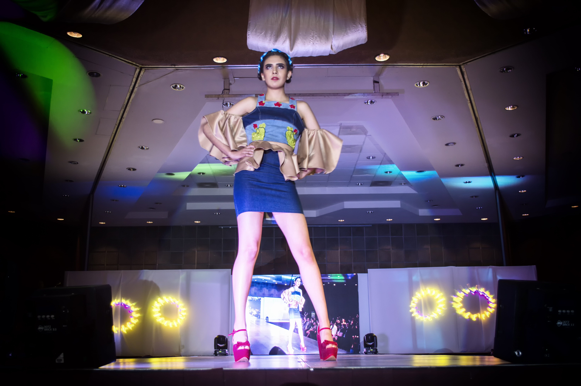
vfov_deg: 36.8
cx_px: 290
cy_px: 193
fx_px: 580
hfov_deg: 53.2
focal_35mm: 36
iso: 220
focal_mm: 24
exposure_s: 1/40
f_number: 4
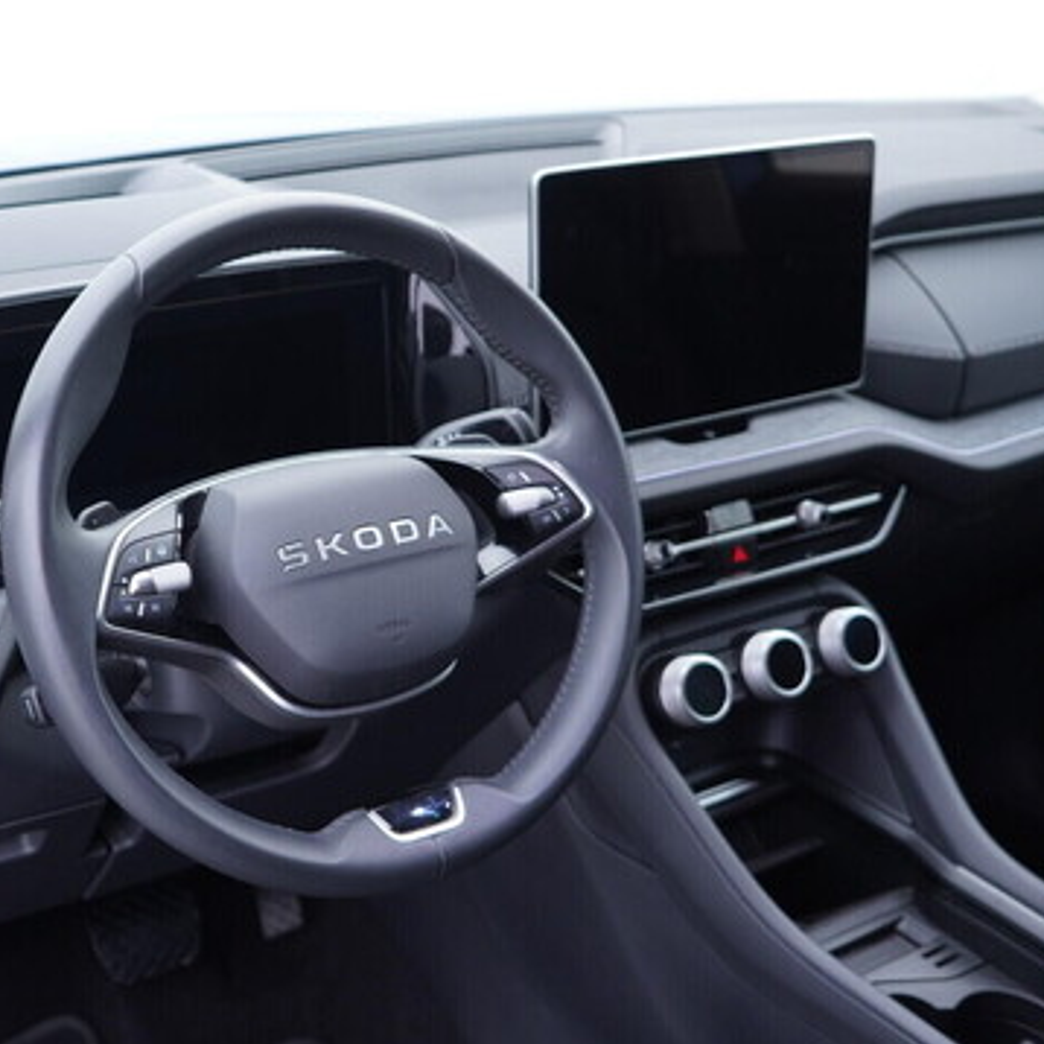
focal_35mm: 47
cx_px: 347
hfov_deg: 35.7
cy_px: 529
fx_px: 1604
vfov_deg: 36.1
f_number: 2.8
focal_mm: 24
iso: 250
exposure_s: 1/40
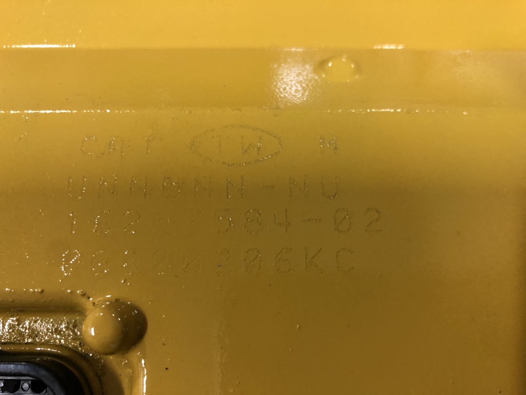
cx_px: 263
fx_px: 425
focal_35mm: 28
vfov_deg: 49.7
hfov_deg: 63.4
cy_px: 198
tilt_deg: -75.1
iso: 50
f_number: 1.8
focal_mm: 4
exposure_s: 1/15
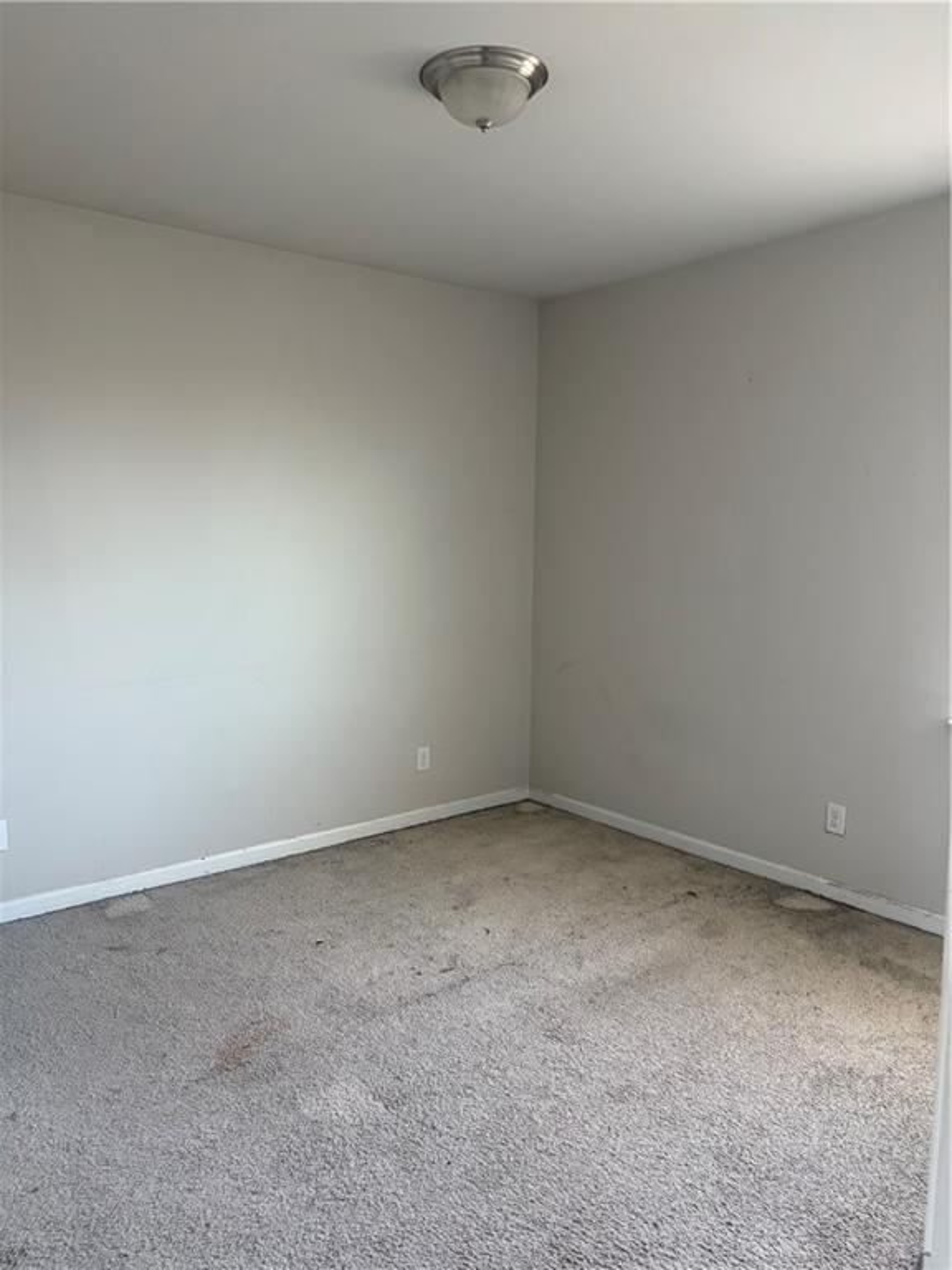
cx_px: 476
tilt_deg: -7.8
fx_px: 953
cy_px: 635
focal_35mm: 26
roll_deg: +0.8
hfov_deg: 53.1
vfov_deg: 67.3
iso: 200
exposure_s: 1/60
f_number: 1.6
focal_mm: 5.96
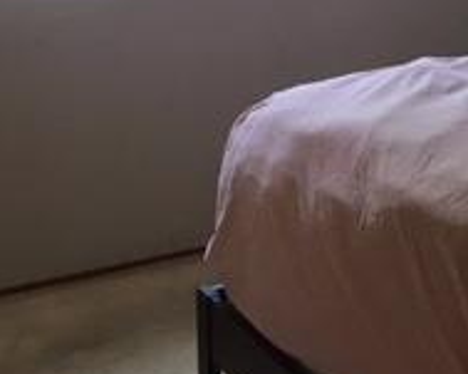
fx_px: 1329
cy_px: -146
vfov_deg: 15.1
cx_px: 510
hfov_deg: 19.2
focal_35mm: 96
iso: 32
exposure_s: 1/30
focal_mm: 4.15
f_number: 2.2
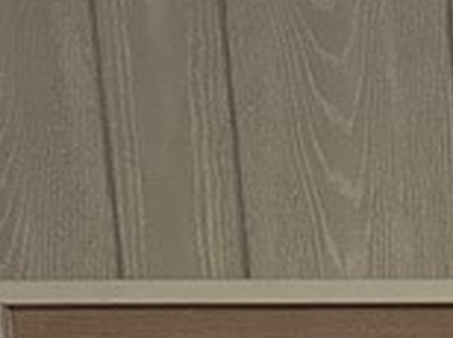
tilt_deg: -9.0
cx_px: 1341
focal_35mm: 160
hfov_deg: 9.7
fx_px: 2091
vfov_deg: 7.7
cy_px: 1111
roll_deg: +0.7
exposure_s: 1/60
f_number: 1.78
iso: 320
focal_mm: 6.86
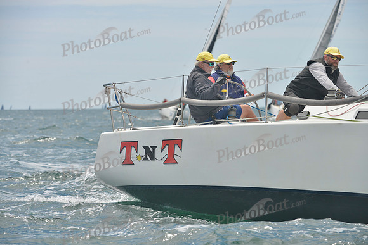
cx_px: 184
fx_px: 2045
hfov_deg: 10.3
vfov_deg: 6.9
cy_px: 122
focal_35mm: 200
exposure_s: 1/1000
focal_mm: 200
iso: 280
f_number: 7.1
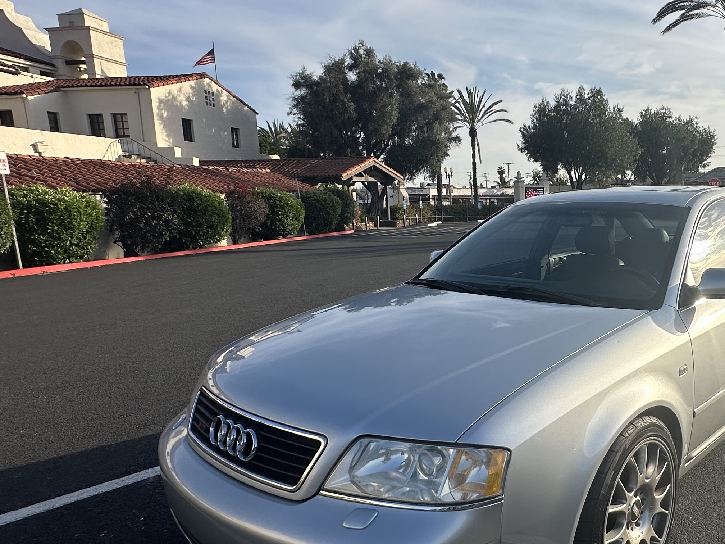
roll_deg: +0.0
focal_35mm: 28
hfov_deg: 60.3
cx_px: 535
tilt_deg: -10.5
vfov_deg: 49.6
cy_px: 304
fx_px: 586
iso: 50
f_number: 2.2
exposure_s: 1/1770
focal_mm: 2.22
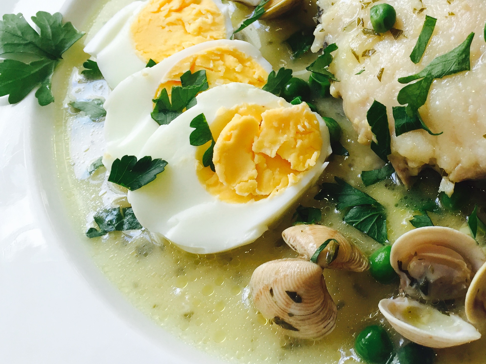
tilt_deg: -55.4
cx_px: 396
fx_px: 688
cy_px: 111
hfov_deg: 37.4
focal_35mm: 49
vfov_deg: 29.4
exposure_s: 1/100
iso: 50
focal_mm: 4.15
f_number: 2.2
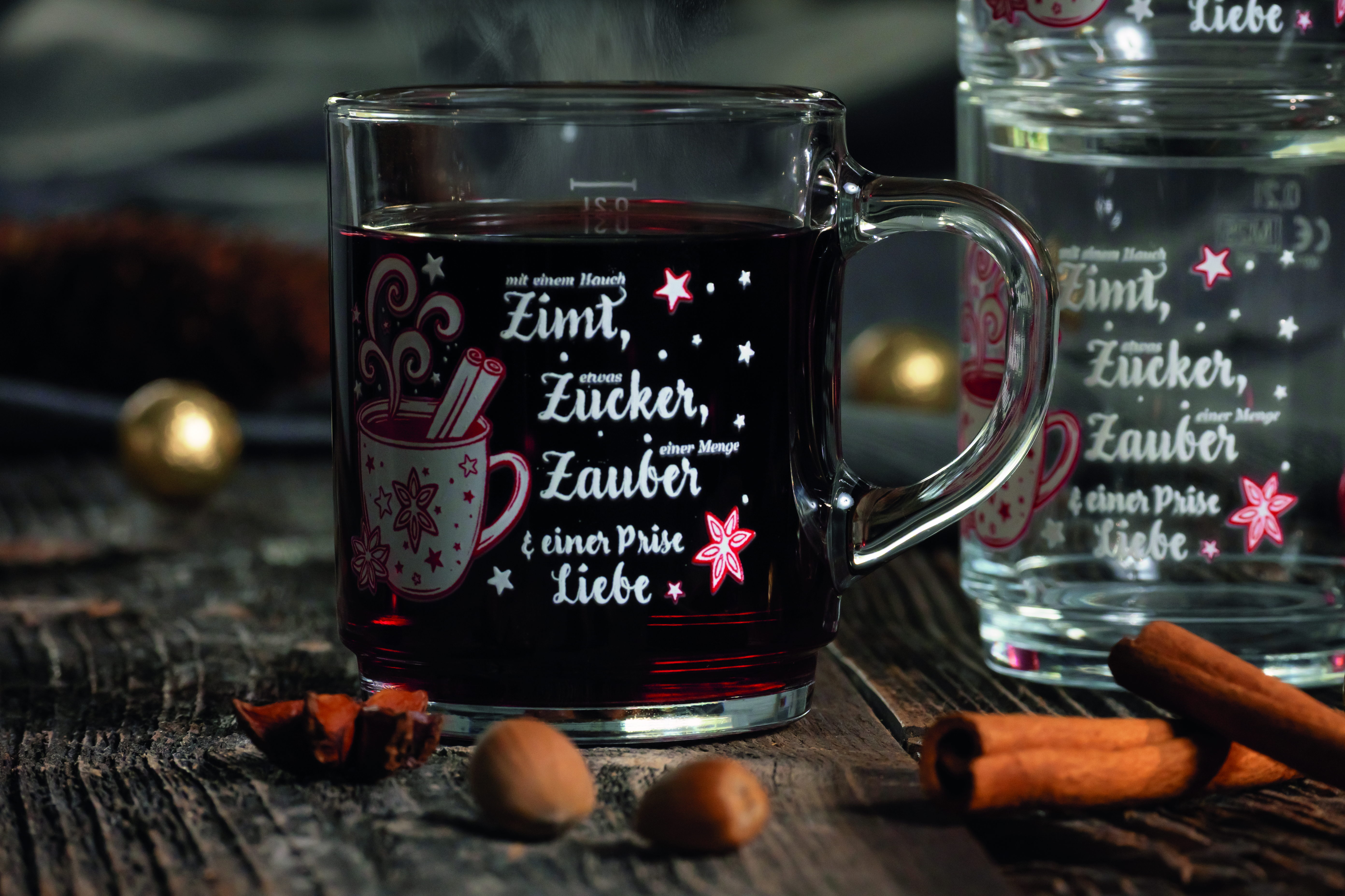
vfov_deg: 6.1
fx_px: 8406
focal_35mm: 225
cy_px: 448
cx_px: 672
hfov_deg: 9.1
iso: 200
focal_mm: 150
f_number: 10
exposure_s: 1/125
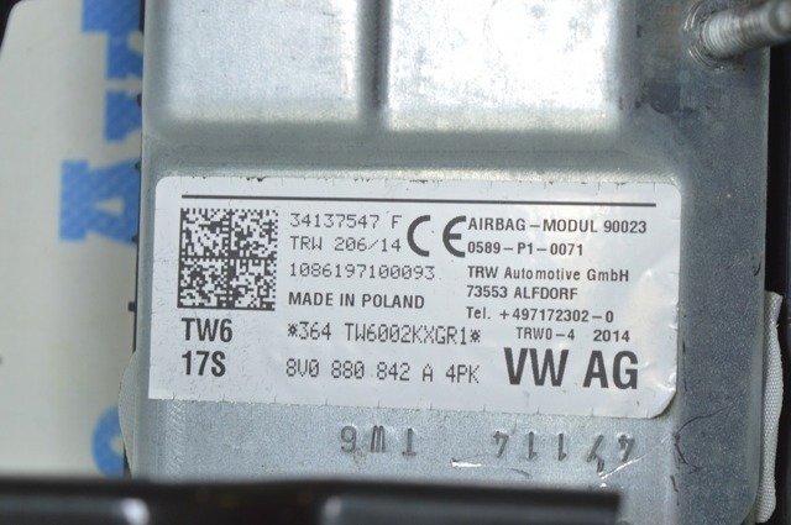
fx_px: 1810
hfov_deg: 24.6
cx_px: 396
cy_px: 262
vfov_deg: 16.5
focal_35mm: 82
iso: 400
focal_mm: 55
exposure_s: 1/40
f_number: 5.6
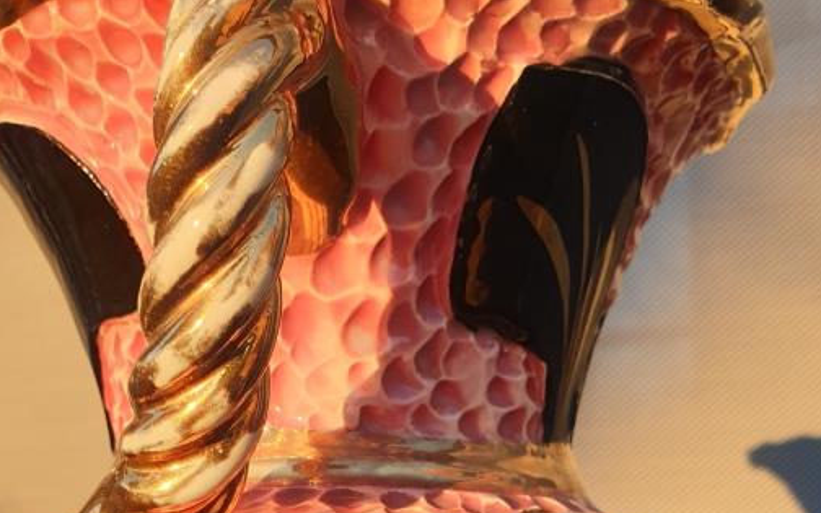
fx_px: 1253
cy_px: 638
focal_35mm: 56
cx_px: 336
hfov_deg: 36.2
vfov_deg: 21.3
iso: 50
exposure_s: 1/310
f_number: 2.4
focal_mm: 4.3
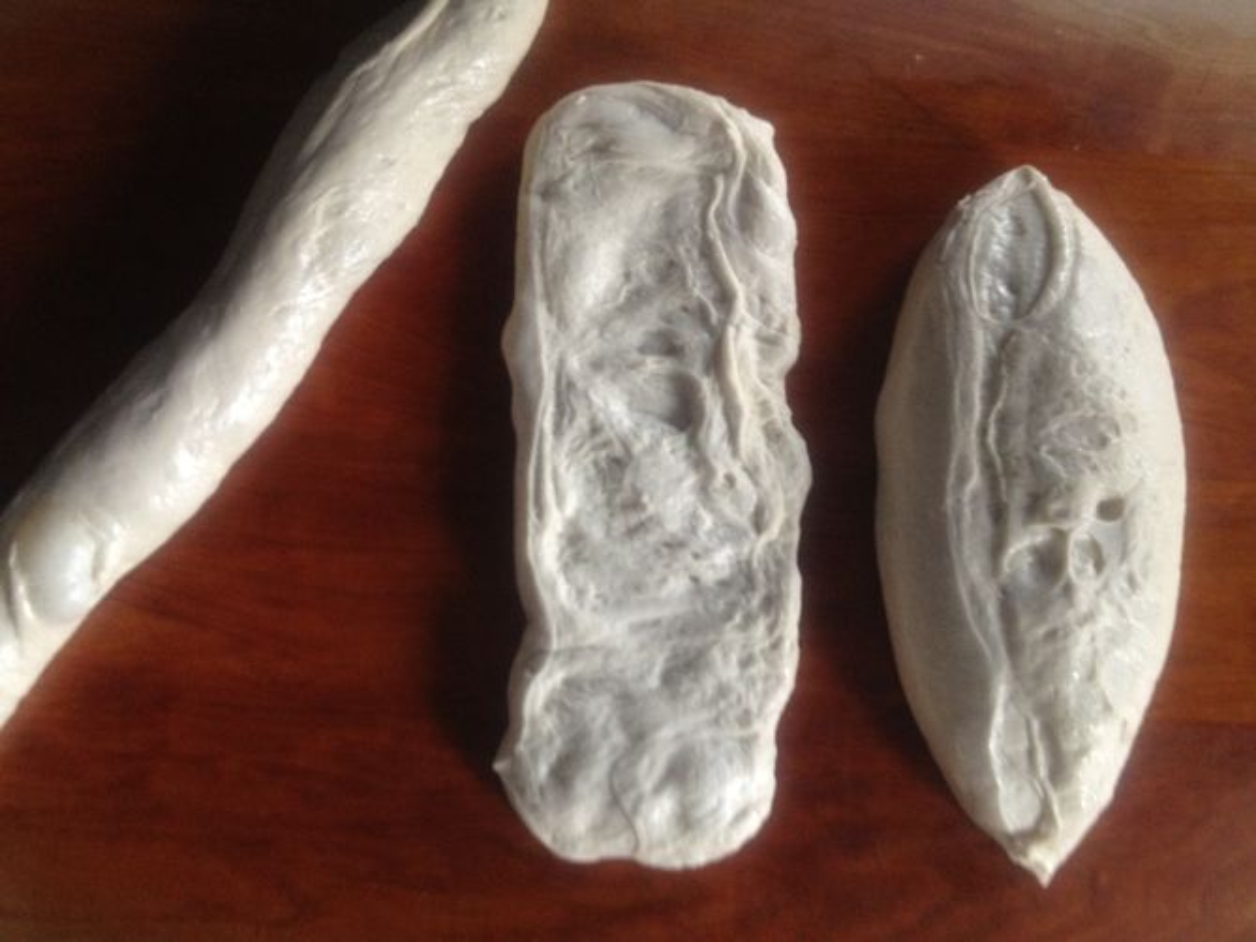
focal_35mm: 35
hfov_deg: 52.6
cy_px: 471
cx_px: 628
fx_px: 1270
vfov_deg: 40.7
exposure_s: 1/20
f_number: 2.4
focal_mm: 4.28
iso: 200
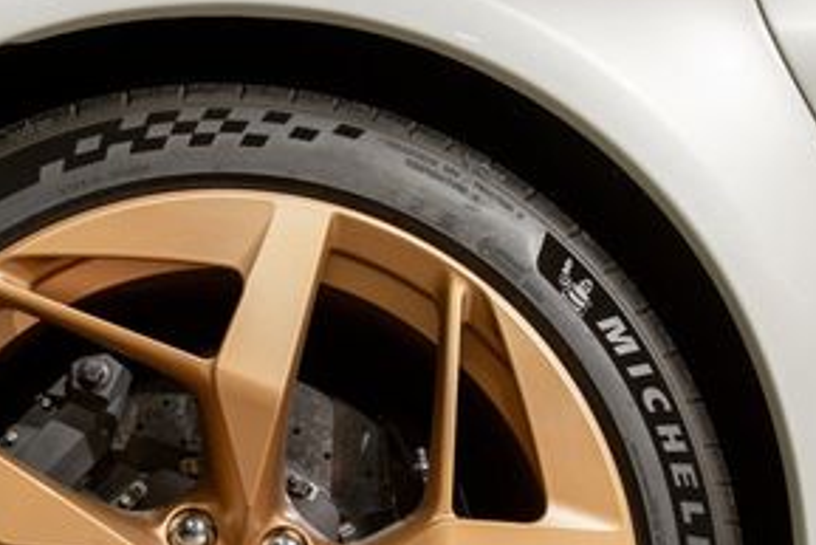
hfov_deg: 27.6
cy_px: 566
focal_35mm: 73
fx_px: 1655
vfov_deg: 18.1
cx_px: 288
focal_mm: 33
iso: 640
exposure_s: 1/160
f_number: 7.1
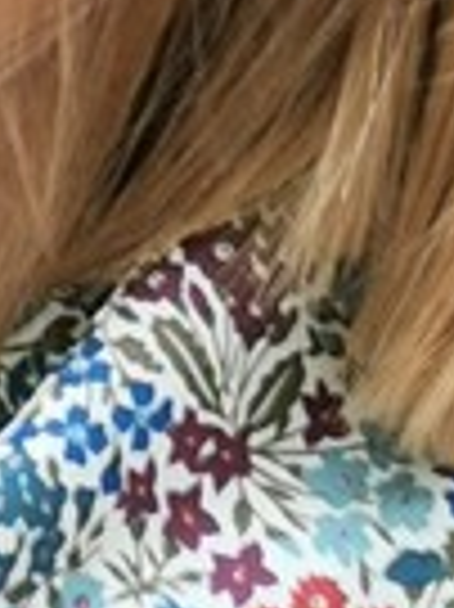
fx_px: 3748
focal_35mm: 214
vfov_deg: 9.2
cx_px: -407
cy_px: 153
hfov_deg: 6.7
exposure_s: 1/149
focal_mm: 4.75
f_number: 1.8
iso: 50
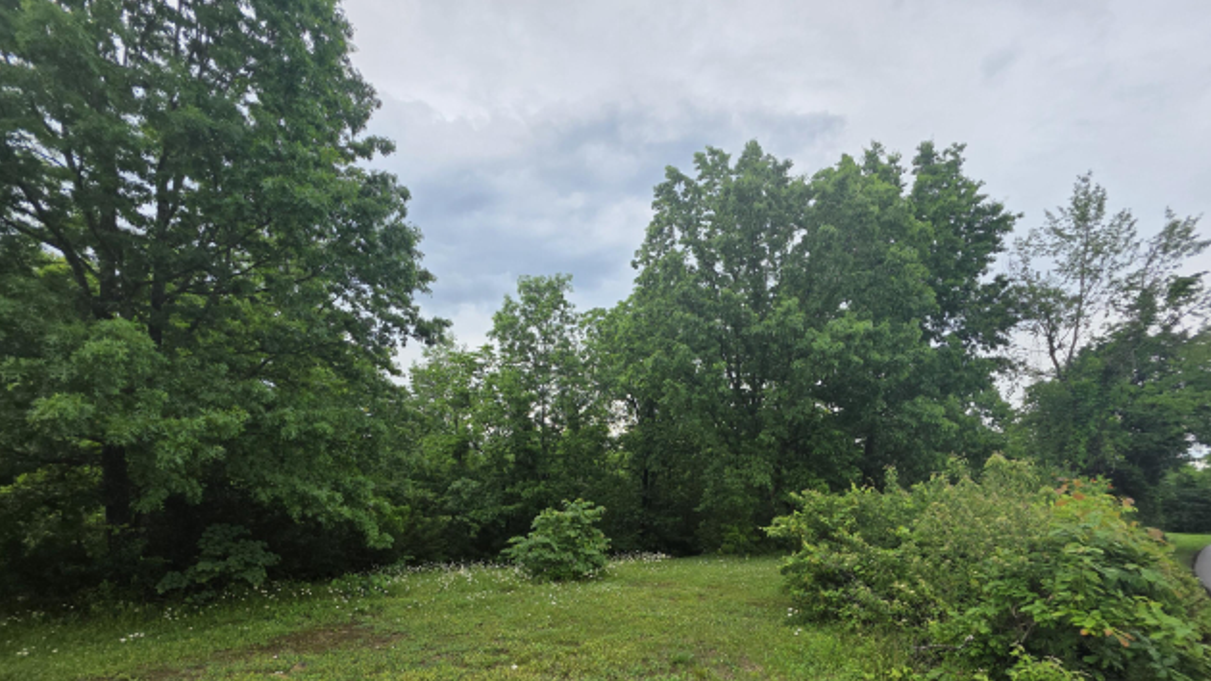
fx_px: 482
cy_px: 477
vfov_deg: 67.6
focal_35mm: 15
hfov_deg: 103.0
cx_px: 610
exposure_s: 1/626
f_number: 1.9
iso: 40
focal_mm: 2.2
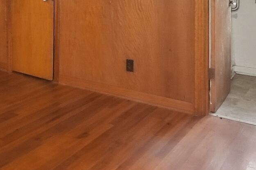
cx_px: 0
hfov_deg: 38.0
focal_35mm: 46
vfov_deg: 27.4
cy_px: -3
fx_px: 327
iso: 32000
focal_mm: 14
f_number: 5.6
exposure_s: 1/60
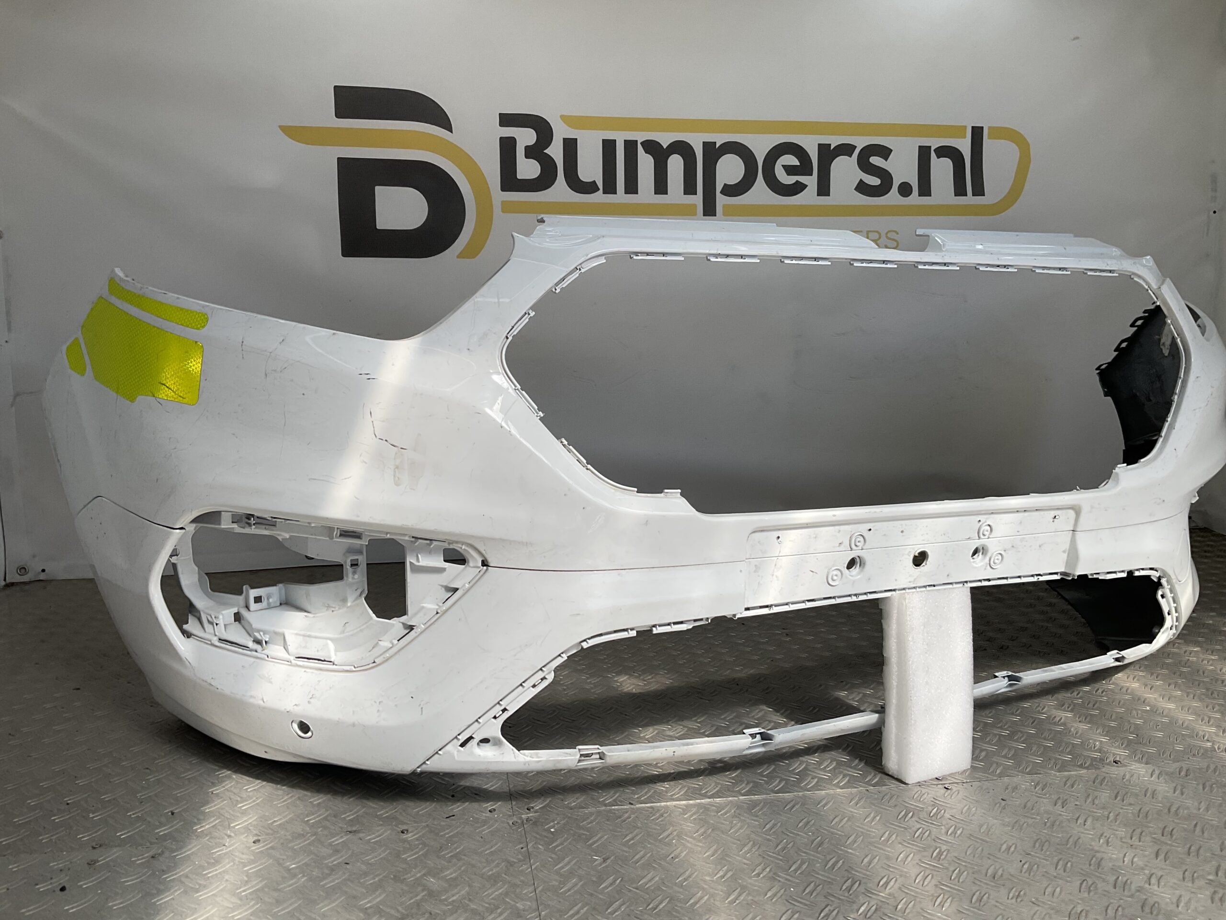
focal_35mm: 29
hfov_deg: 61.7
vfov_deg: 48.2
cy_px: 460
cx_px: 613
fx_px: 1027
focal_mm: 3
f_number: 1.8
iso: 16
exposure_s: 1/1221
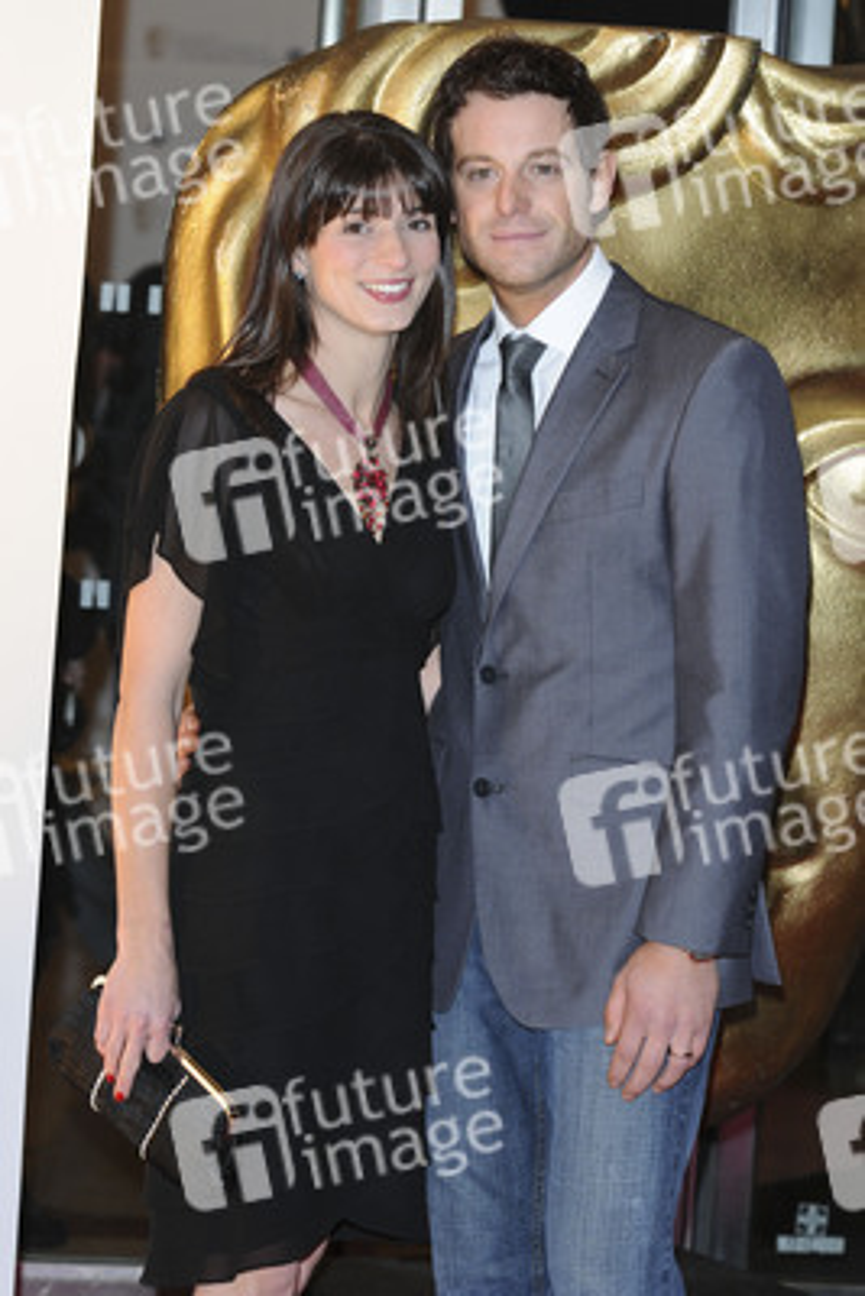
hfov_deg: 9.9
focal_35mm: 138
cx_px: 432
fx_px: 4969
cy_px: 648
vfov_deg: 14.9
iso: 640
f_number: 4.5
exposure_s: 1/200
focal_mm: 92
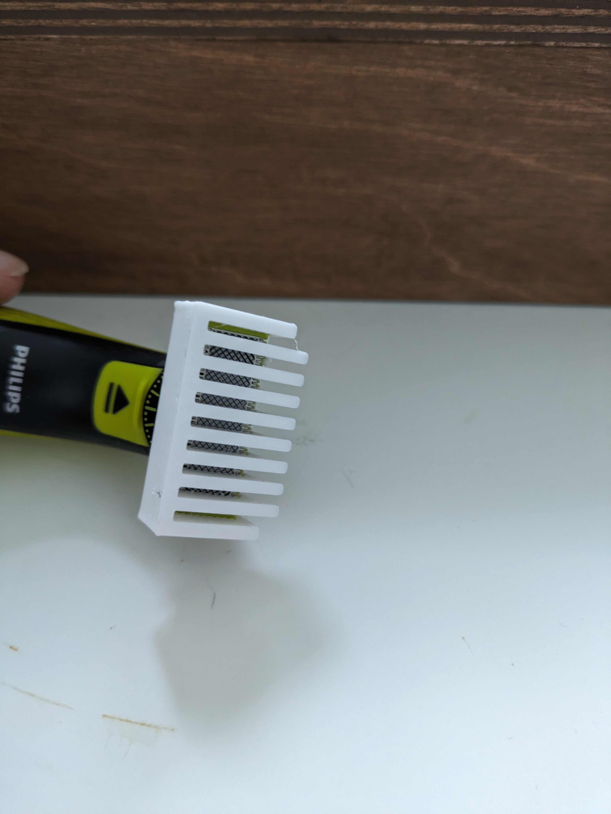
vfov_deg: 69.4
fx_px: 588
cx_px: 306
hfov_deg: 54.9
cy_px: 407
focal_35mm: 25
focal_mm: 5.43
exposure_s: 1/33.3
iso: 426
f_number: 1.89
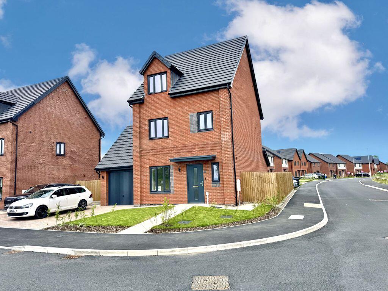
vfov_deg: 56.8
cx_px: 194
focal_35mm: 24
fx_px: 269
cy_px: 146
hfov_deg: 71.6
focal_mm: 6.76
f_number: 1.78
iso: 80
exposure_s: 1/3413
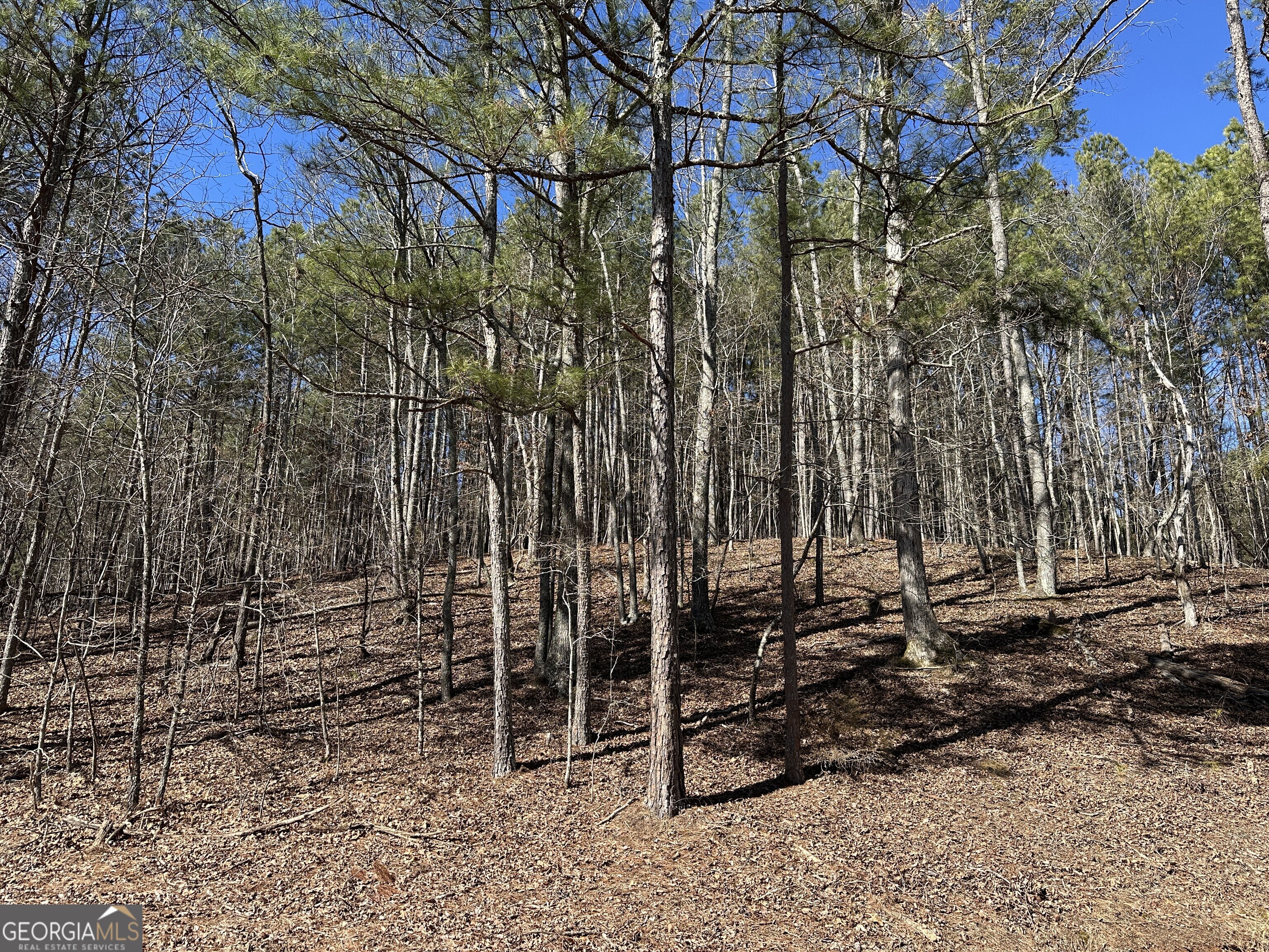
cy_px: 476
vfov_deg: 56.8
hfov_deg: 71.6
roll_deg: -0.4
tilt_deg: +19.7
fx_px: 880
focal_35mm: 24
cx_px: 634
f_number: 1.78
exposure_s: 1/1692
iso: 80
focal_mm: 6.86
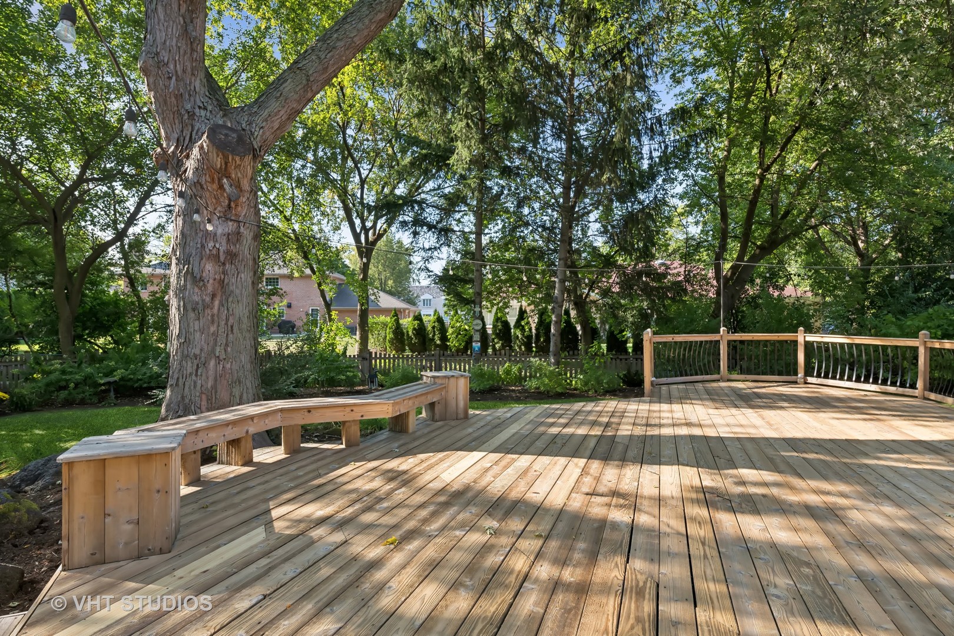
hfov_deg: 86.9
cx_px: 477
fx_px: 503
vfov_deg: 64.6
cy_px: 318
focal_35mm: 19
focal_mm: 19
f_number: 9.5
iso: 200
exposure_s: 1/90
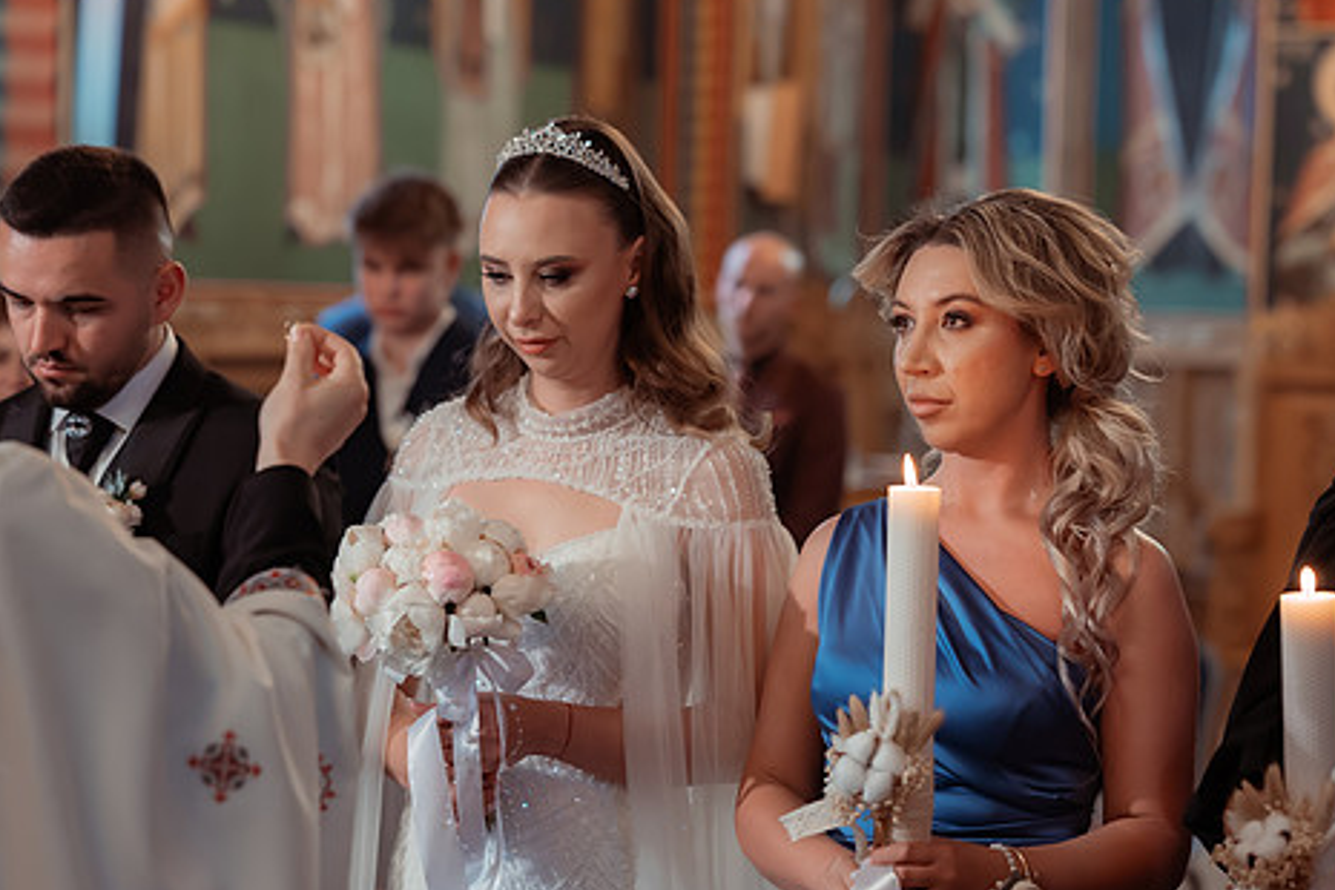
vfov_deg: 12.9
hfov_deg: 19.3
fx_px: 3931
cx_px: 761
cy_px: 534
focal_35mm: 106
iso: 3200
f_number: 2.8
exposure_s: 1/250
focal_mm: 85
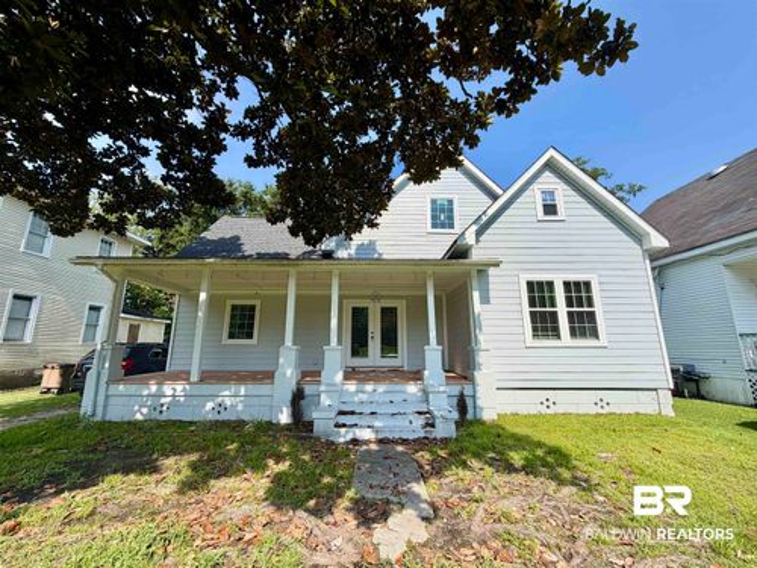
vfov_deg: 85.7
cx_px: 378
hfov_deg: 102.1
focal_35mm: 14
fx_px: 306
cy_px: 284
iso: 25
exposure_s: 1/770
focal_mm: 2.22
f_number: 2.2
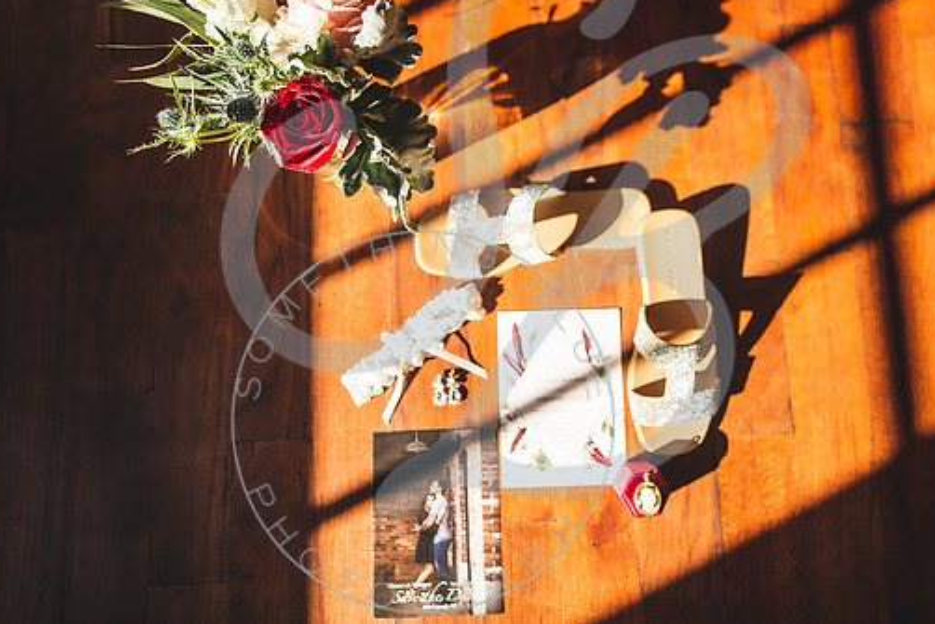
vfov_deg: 49.4
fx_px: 675
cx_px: 509
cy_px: 266
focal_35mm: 26
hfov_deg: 69.2
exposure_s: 1/1600
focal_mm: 22
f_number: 2.8
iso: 200
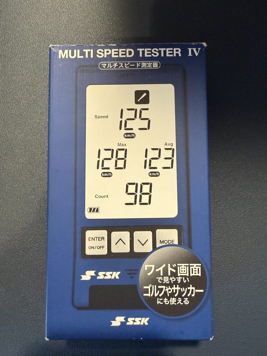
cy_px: 178
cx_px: 134
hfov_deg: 53.1
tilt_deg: -85.6
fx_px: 267
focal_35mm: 26
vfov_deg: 67.3
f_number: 2.2
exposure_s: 1/50
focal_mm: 2.22
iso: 320
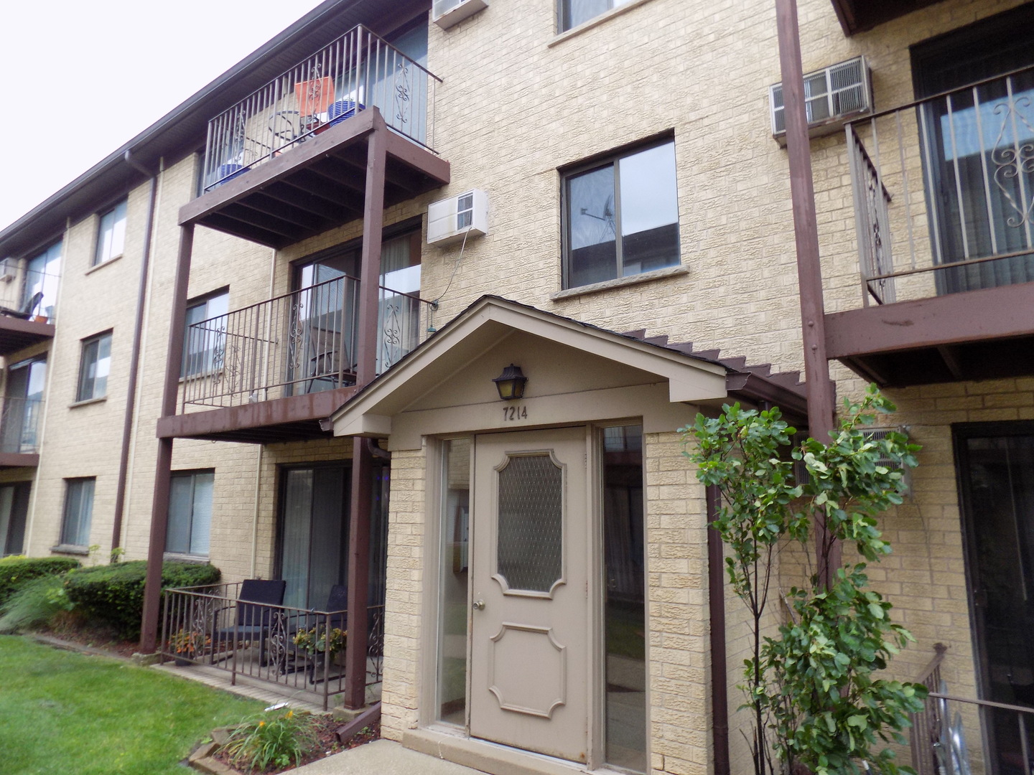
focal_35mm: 23
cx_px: 517
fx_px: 687
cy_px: 388
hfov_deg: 73.9
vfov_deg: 58.9
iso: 140
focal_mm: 4
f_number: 3.1
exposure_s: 1/30
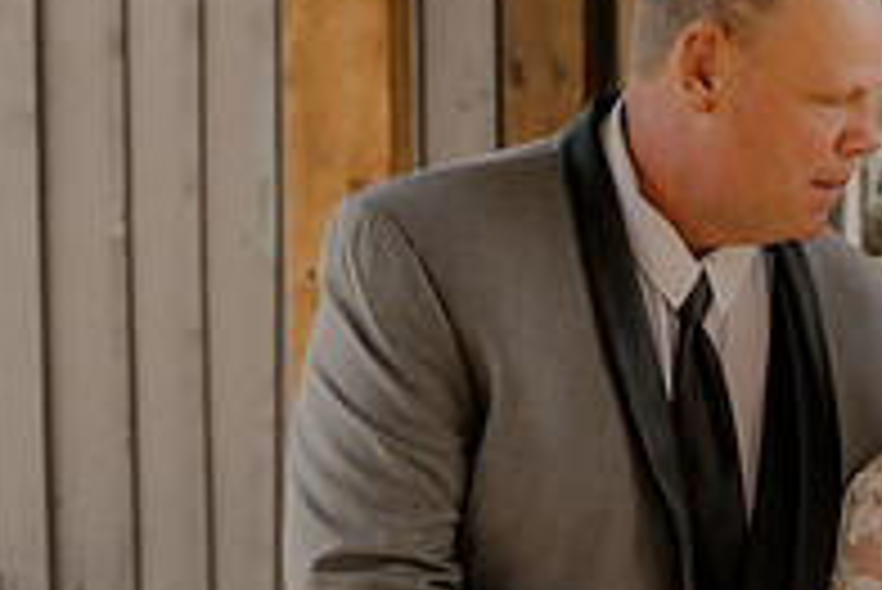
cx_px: 927
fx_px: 3089
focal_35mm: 126
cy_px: 516
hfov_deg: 15.9
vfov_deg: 10.8
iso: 250
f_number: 3.2
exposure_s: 1/400
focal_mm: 40
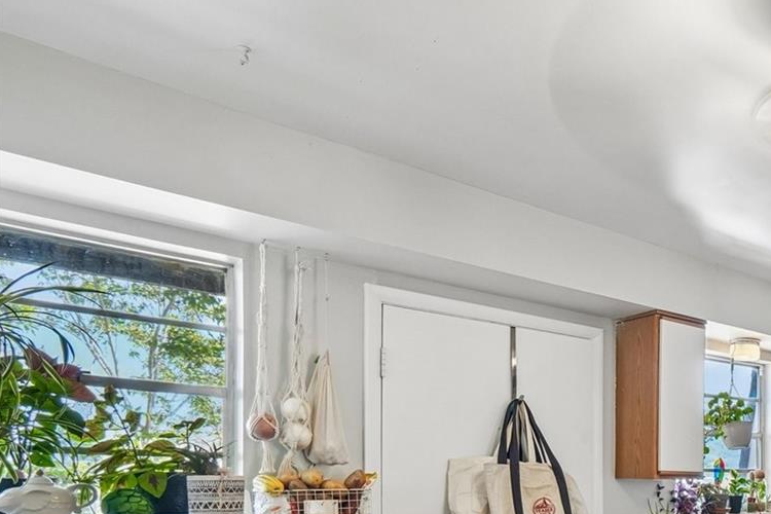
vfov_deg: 36.9
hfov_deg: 46.2
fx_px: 685
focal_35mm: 32
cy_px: 513
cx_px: 817
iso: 400
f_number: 8
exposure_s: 1/10
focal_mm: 10
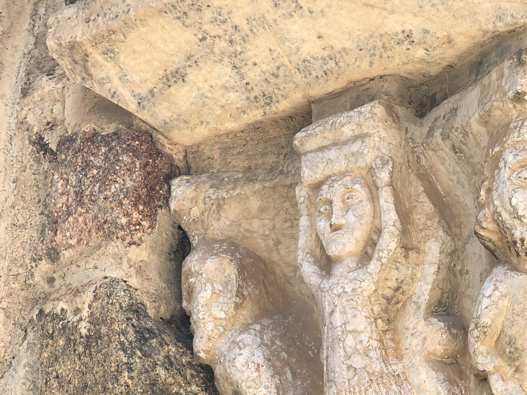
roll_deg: +1.0
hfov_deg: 21.4
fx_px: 1370
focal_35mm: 90
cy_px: 256
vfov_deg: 16.4
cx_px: 452
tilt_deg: +21.0
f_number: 2.4
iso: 16
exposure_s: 1/291
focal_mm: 6
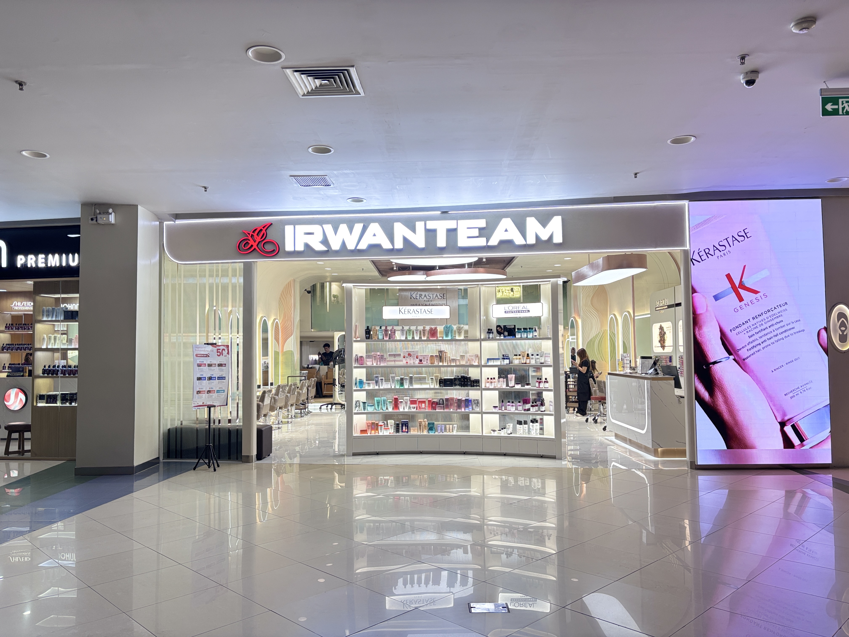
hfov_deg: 67.3
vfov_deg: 53.1
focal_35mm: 26
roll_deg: +0.7
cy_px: 318
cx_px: 424
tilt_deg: +2.4
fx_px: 638
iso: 160
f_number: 1.6
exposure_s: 1/60
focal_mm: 5.96
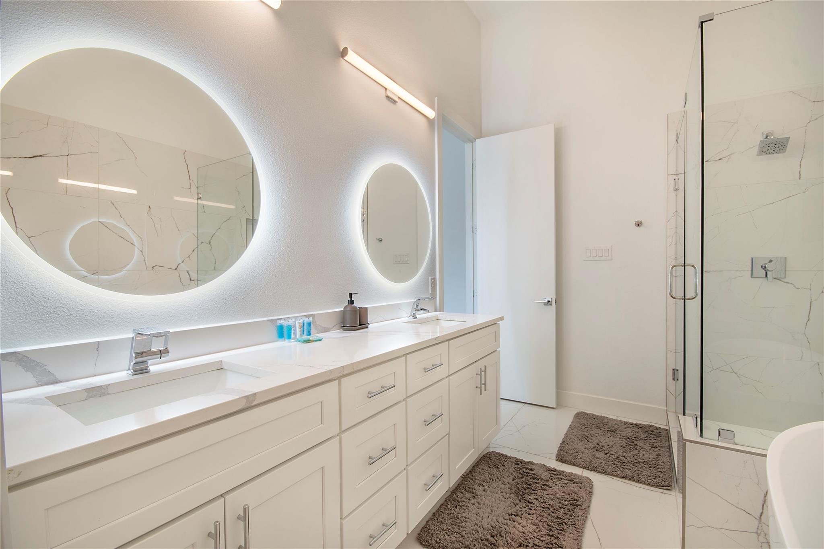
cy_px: 274
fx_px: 343
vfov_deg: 77.3
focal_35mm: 15
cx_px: 412
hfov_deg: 100.4
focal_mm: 10
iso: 100
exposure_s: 1/15
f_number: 11
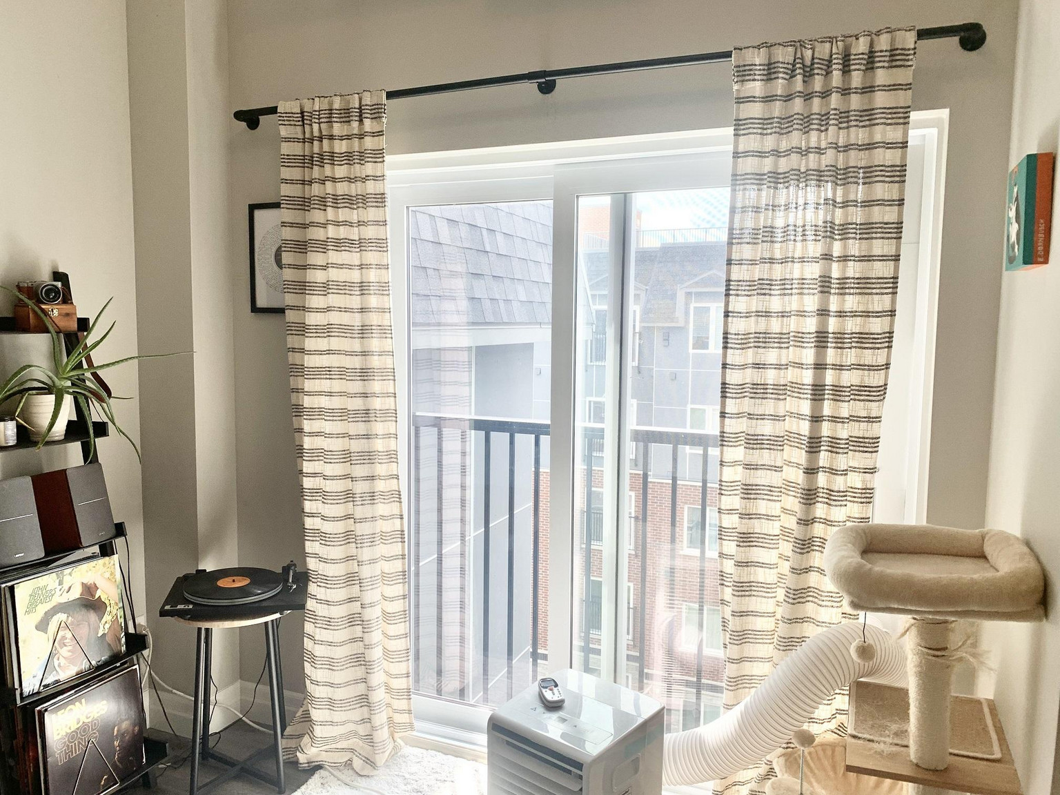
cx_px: 530
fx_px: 796
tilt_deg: -6.8
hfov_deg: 67.3
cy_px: 398
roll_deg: -1.8
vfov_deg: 53.1
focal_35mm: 26
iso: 25
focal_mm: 4.25
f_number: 1.8
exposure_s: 1/209
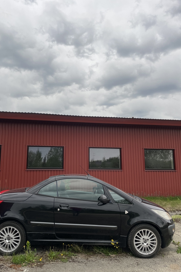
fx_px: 211
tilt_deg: +9.2
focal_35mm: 28
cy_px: 140
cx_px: 80
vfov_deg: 65.5
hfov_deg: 46.3
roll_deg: -0.8
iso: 32
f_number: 1.6
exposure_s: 1/168
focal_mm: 4.2
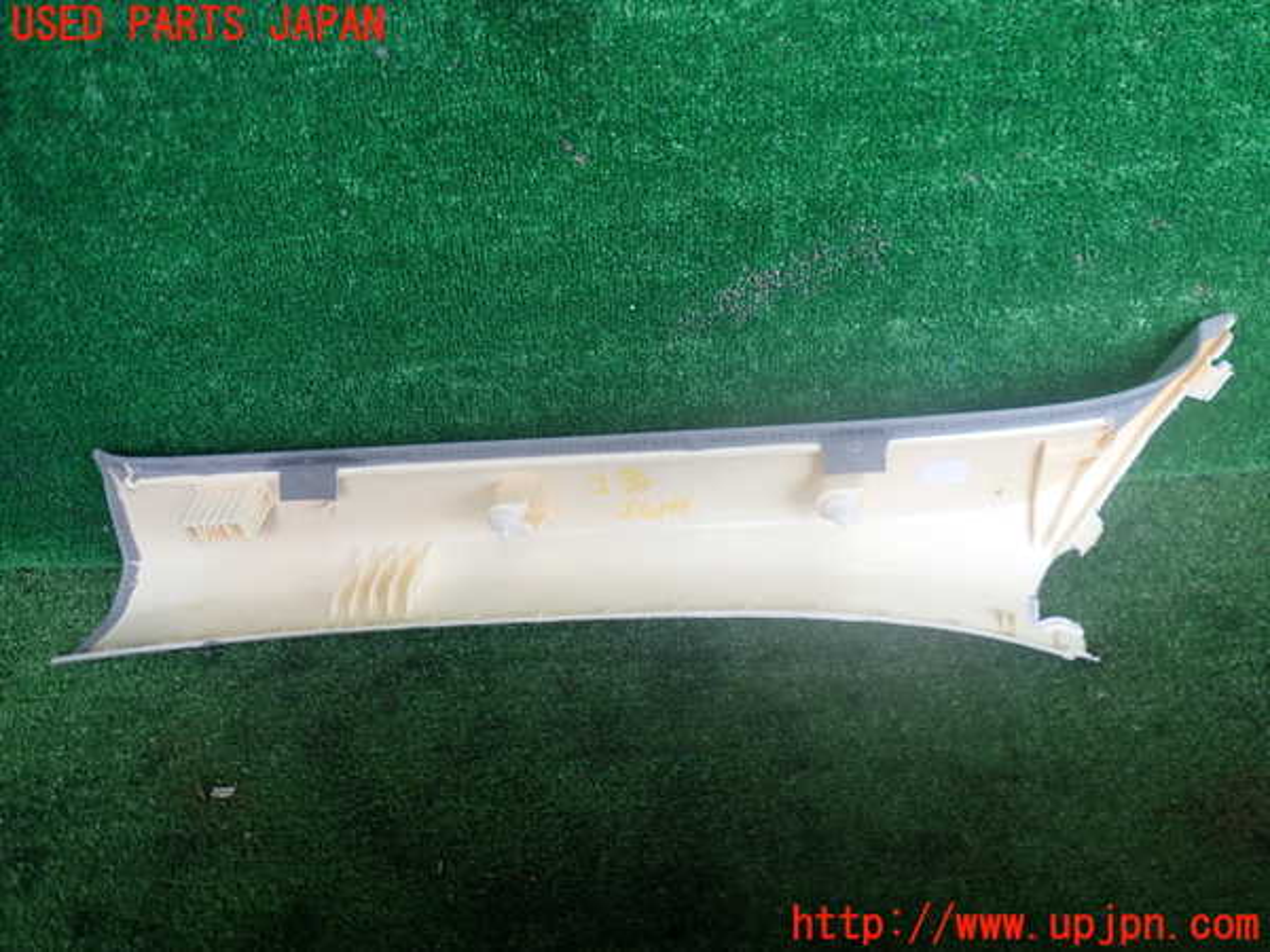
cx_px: 635
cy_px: 476
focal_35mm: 30
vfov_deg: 46.8
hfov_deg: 60.0
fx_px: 1101
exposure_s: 1/125
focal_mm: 5.4
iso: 160
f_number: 2.3
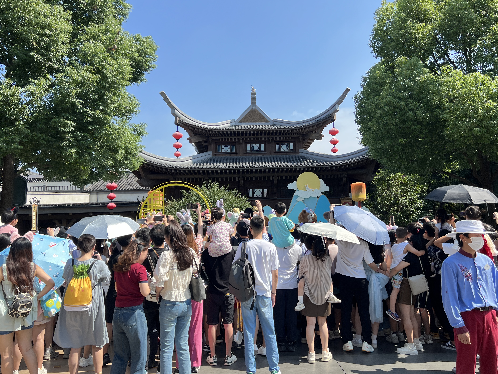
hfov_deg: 63.4
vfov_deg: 49.7
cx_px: 258
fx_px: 403
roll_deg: -0.1
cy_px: 177
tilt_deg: +8.8
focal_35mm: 28
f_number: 1.5
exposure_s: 1/1669
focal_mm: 5.7
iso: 50
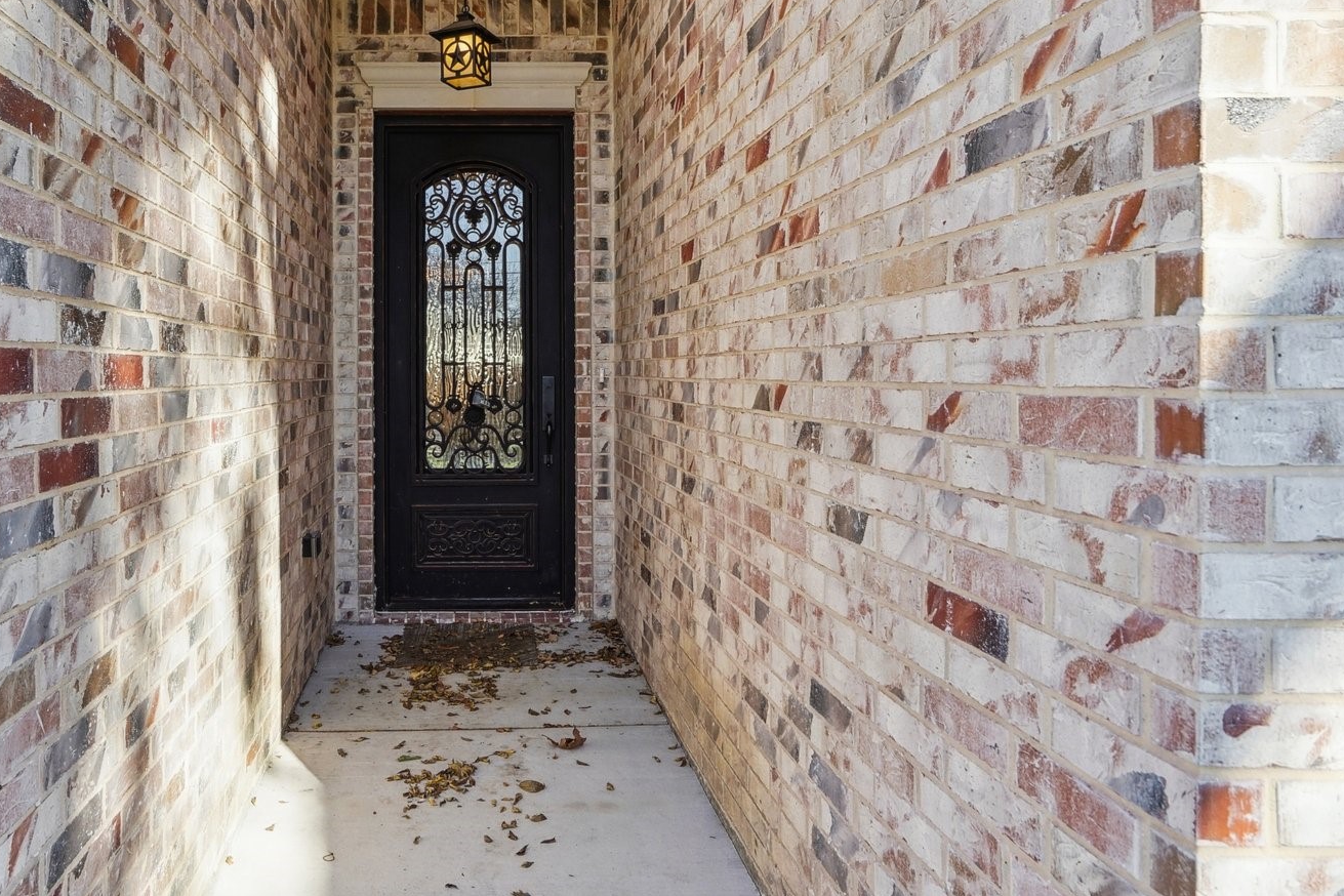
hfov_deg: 69.9
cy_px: 384
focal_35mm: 25
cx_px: 471
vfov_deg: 51.1
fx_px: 933
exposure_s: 1/320
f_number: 8
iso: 320
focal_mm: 16
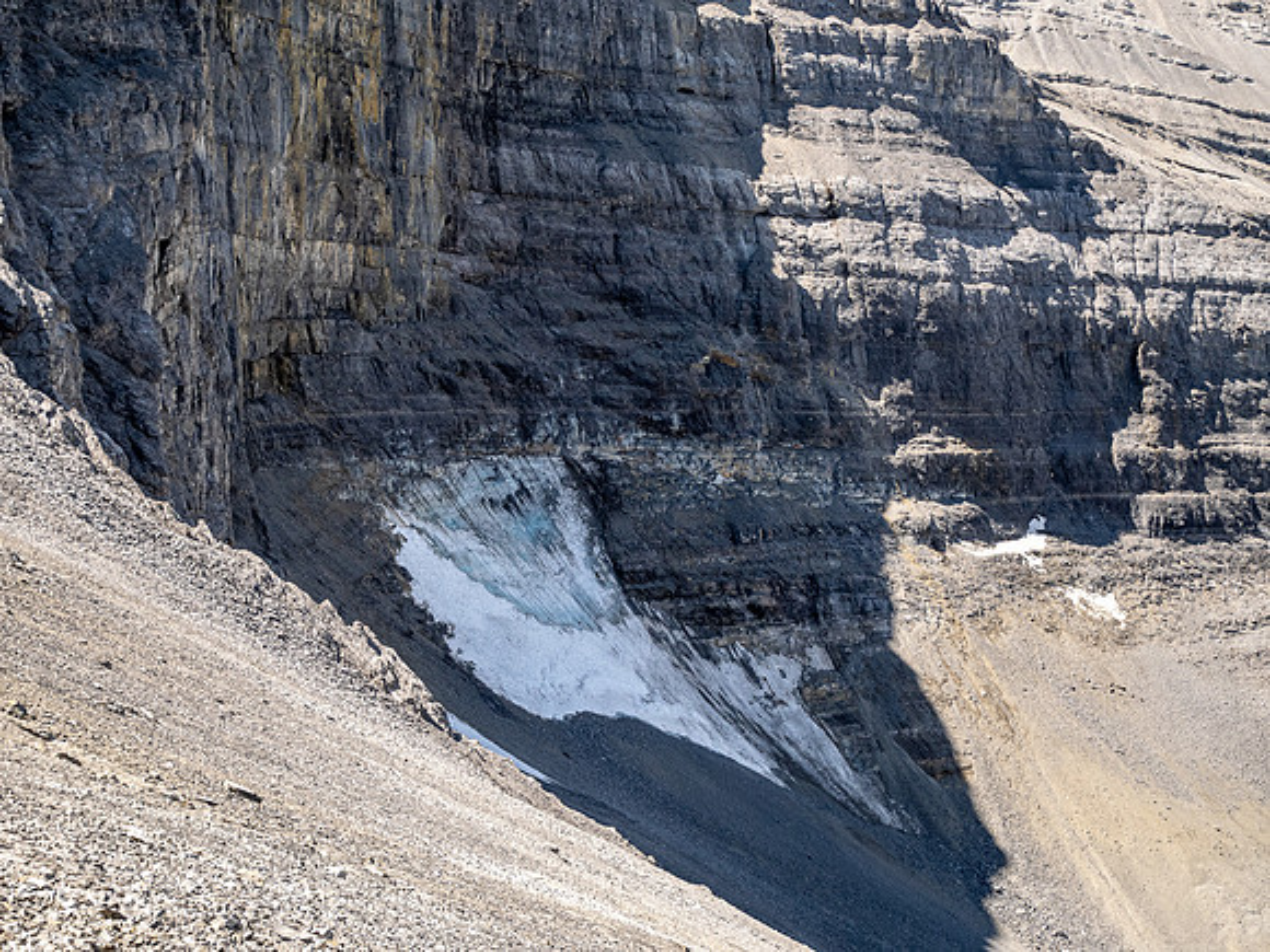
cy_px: 476
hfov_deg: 30.3
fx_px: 2348
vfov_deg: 22.9
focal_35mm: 64
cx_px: 635
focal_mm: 32
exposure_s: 1/80
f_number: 8
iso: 250
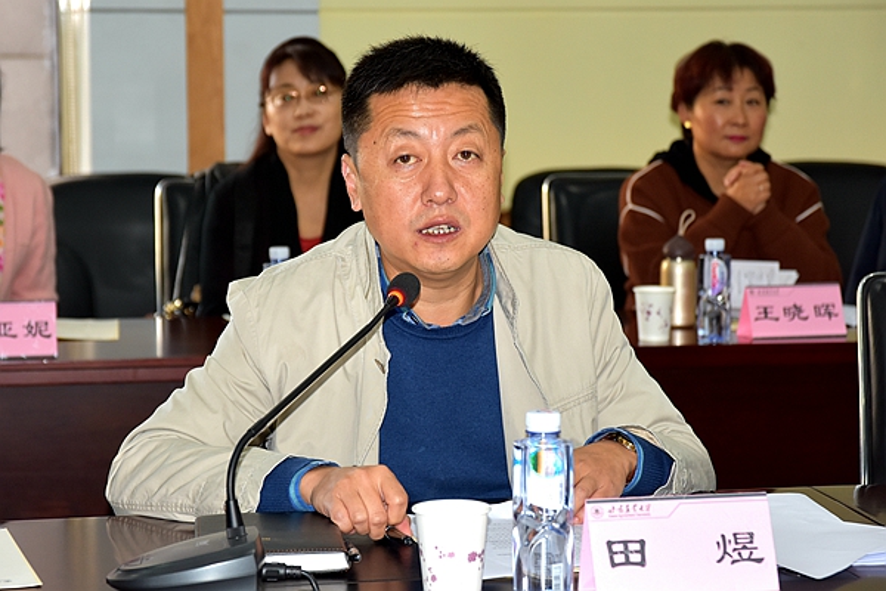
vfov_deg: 14.7
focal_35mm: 93
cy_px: 296
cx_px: 443
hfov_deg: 21.9
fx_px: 2289
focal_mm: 62
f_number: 4
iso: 640
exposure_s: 1/60
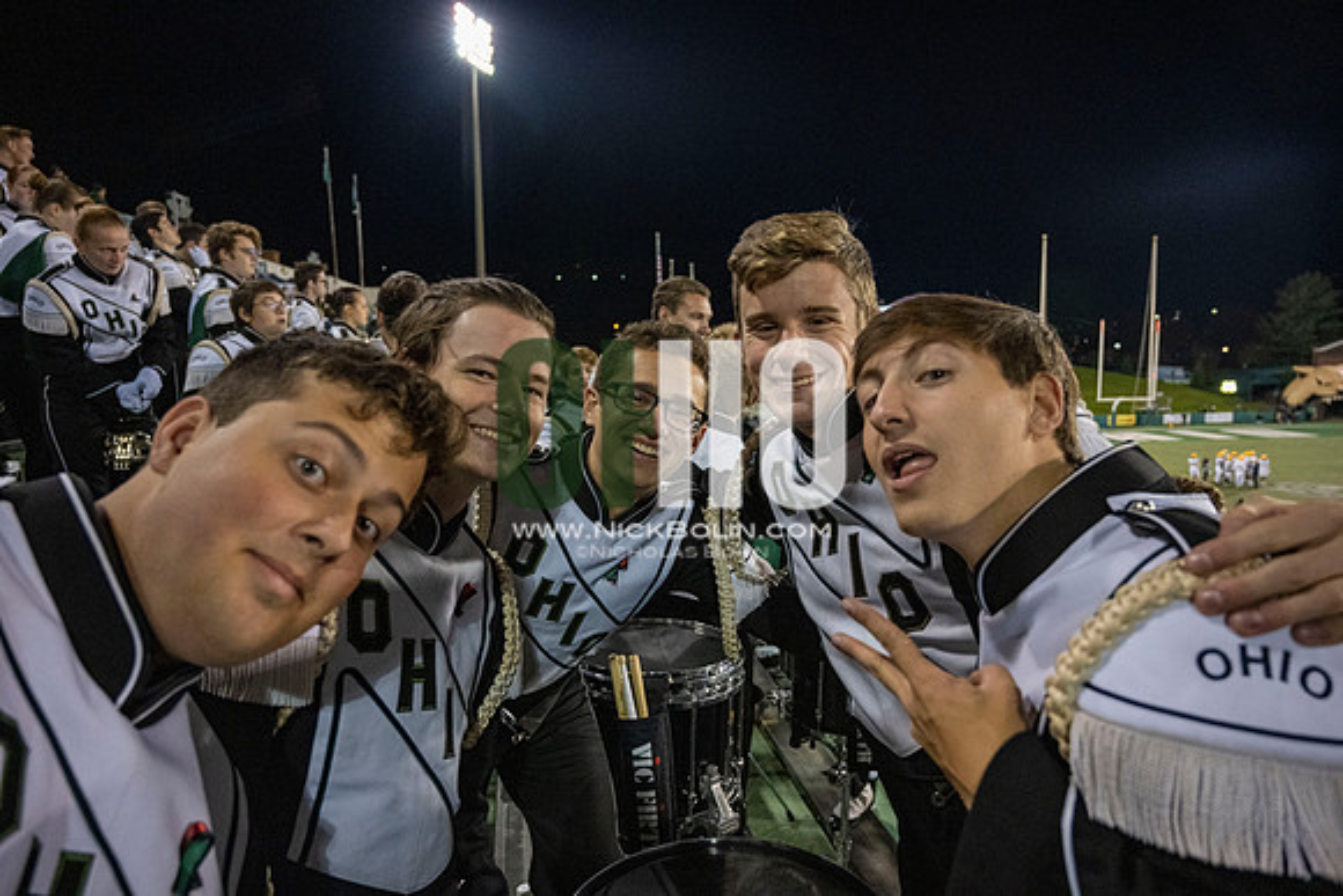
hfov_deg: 73.7
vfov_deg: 53.2
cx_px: 672
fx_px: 896
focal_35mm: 24
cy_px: 448
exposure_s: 1/500
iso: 3200
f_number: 4
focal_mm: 24
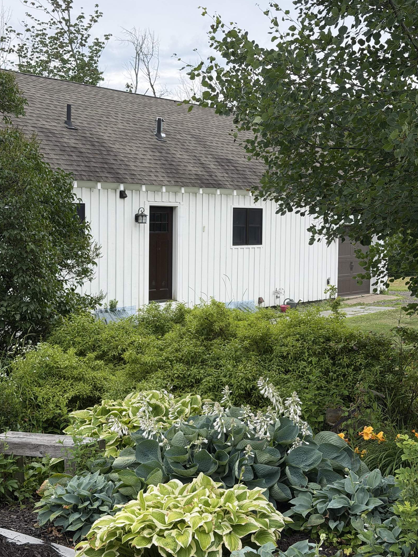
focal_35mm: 52
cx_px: 207
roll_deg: +0.0
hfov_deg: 28.0
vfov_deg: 36.8
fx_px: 837
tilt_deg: -5.4
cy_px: 278
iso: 64
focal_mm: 6.76
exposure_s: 1/1513
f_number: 1.78
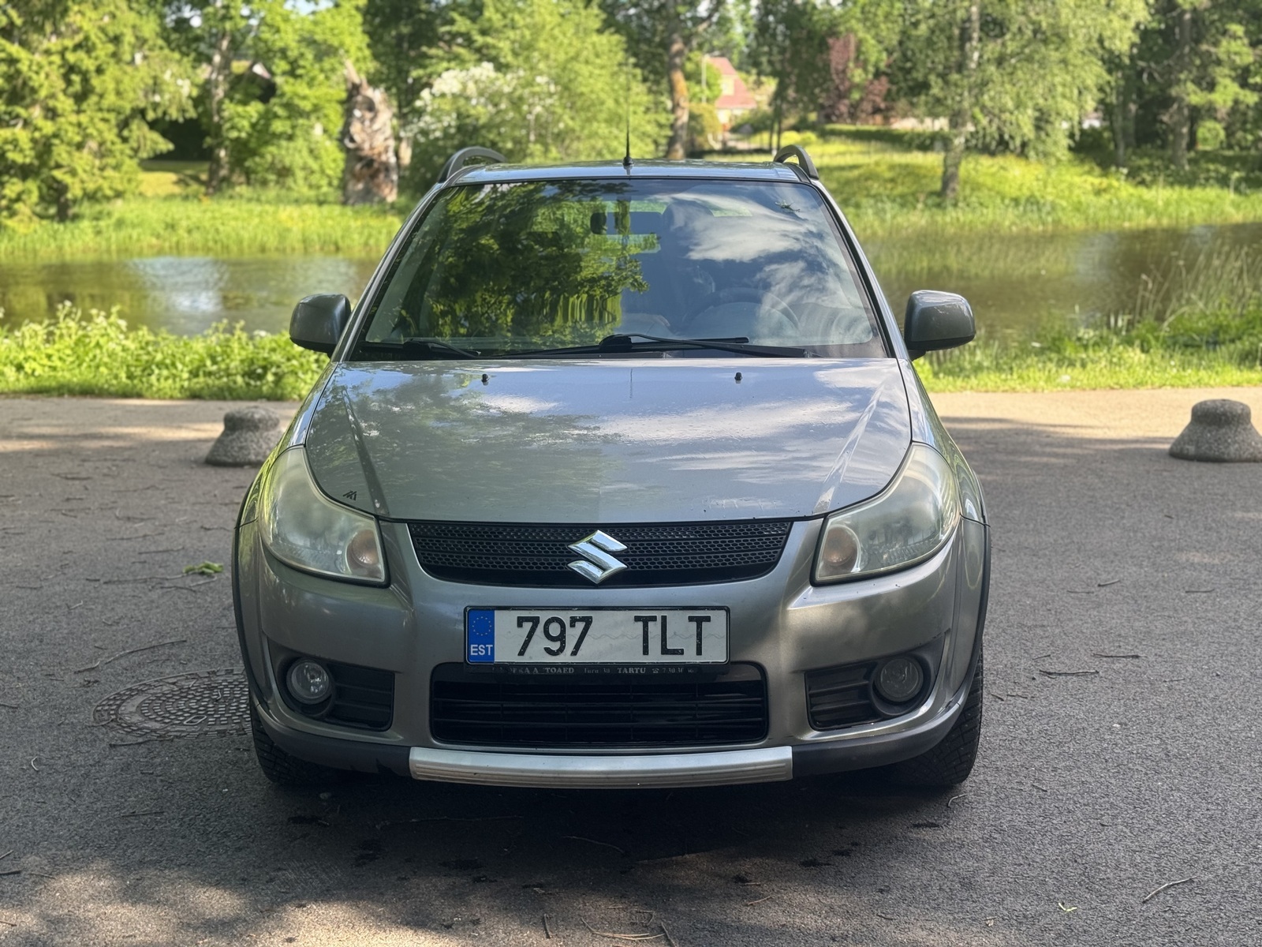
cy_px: 474
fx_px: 1750
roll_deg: +1.2
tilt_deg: -10.4
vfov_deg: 30.3
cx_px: 631
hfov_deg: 39.7
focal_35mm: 48
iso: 64
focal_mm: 6.76
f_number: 1.78
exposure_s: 1/615
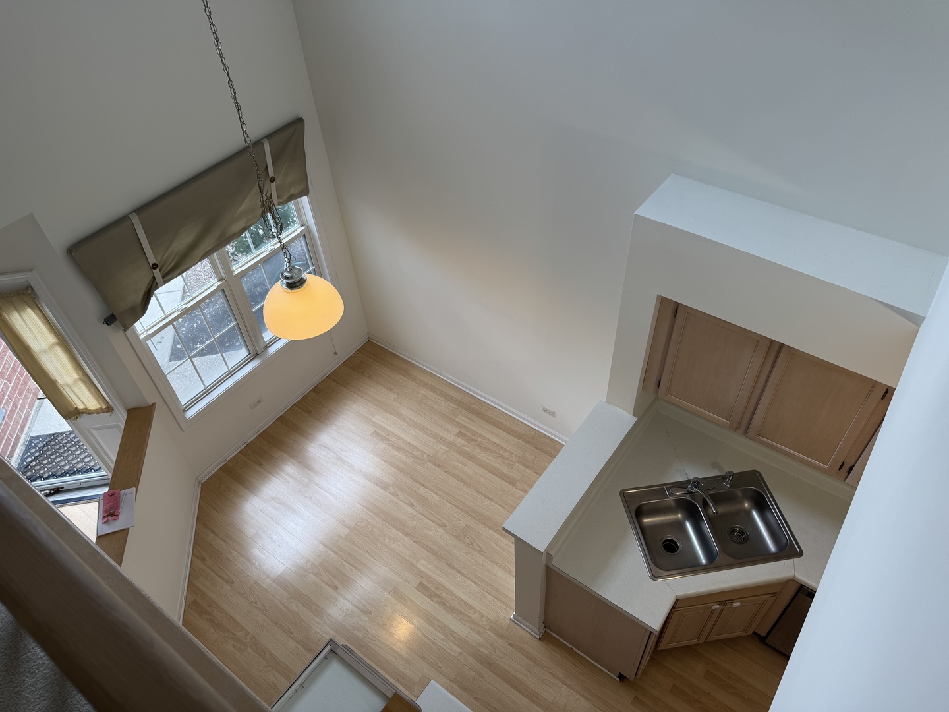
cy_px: 356
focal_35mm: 24
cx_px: 474
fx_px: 658
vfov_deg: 56.8
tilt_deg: -46.5
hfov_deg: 71.6
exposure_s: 1/120
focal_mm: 6.76
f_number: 1.78
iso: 80
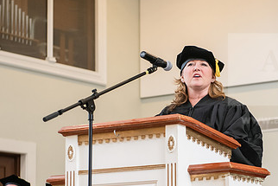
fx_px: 973
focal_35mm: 126
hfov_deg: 16.2
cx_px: 202
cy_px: 138
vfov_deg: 10.9
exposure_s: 1/200
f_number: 4
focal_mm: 70
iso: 1600
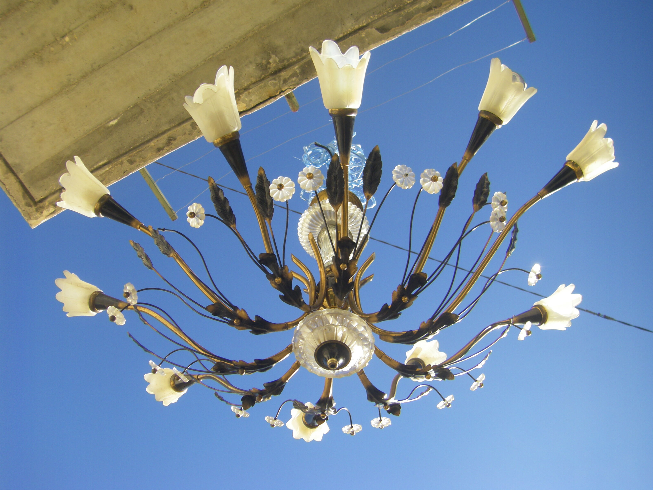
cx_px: 330
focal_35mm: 39
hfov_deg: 47.9
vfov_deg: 36.8
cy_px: 243
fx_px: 736
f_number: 7
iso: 64
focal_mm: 6.3
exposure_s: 1/100
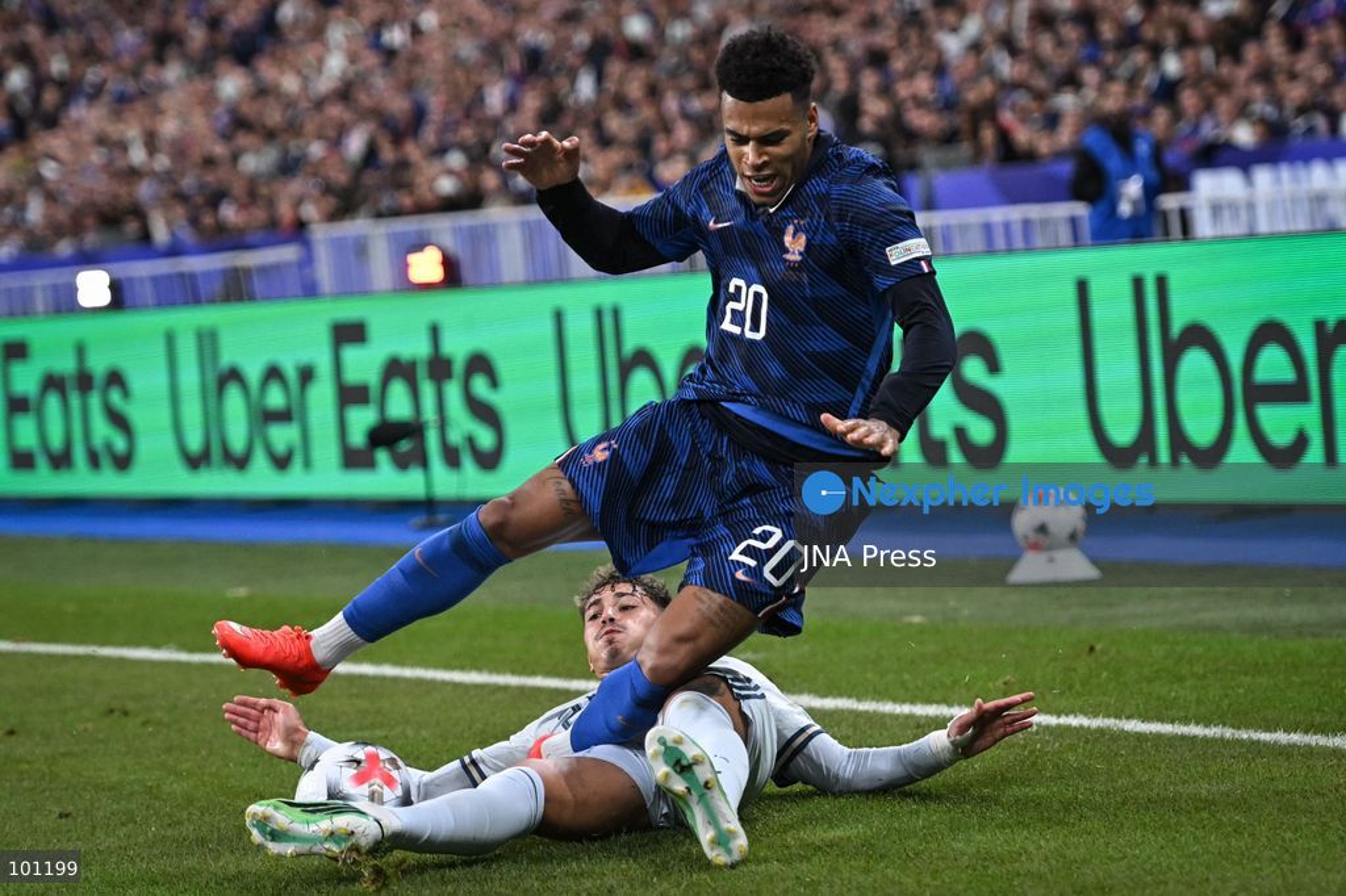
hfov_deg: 16.4
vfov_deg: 11.0
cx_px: 673
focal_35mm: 125
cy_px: 448
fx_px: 4672
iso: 2500
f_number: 2.8
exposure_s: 1/2500
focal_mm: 125
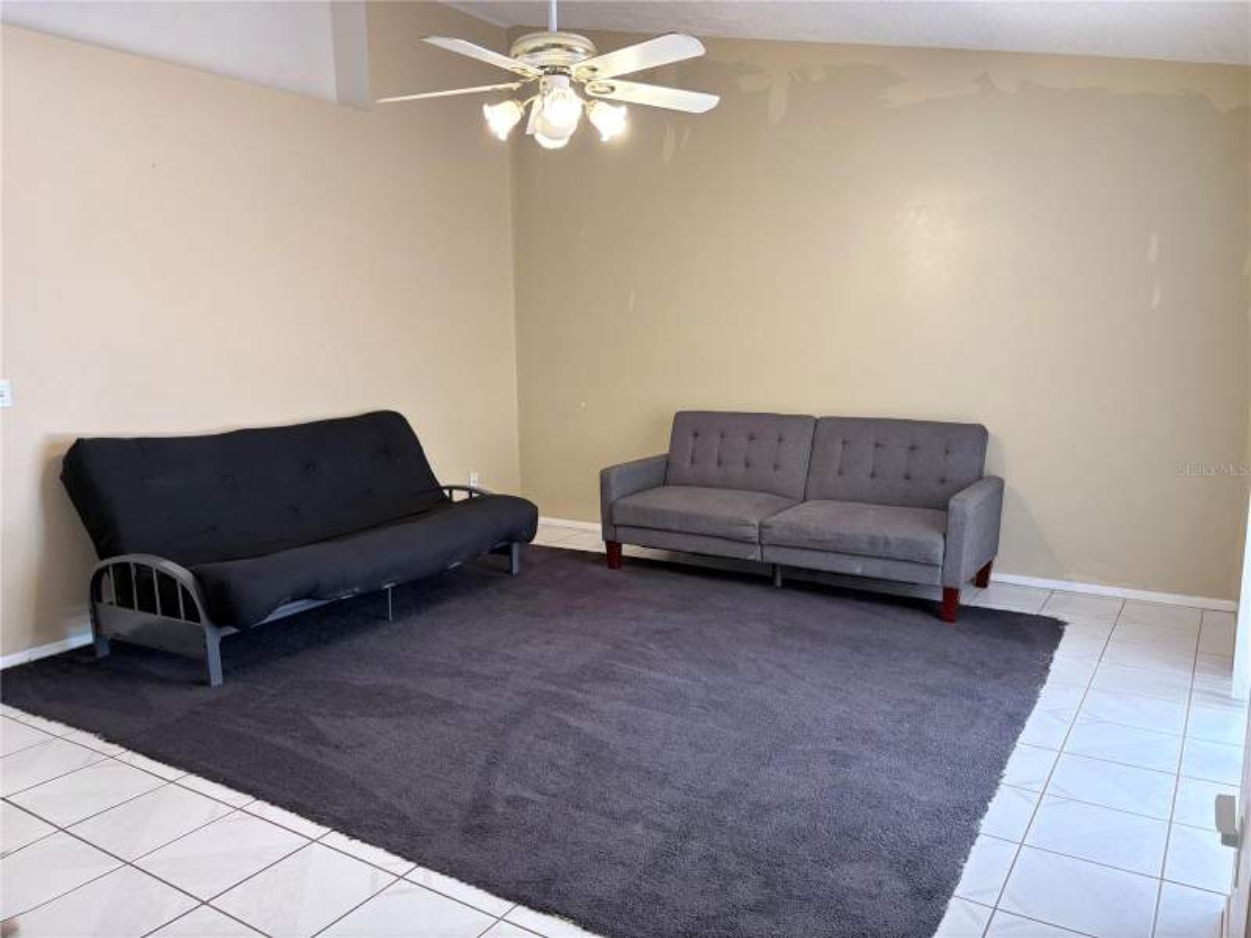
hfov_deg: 67.3
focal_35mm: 26
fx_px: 940
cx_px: 626
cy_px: 469
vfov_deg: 53.1
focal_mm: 5.96
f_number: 1.6
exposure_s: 1/60
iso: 100
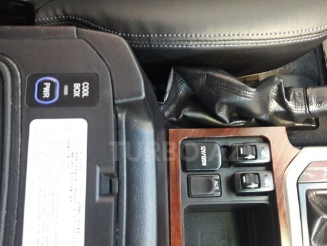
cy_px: 151
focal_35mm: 37
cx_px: 176
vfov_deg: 38.5
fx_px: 350
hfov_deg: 50.1
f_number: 1.9
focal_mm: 3.7
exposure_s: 1/17
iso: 320
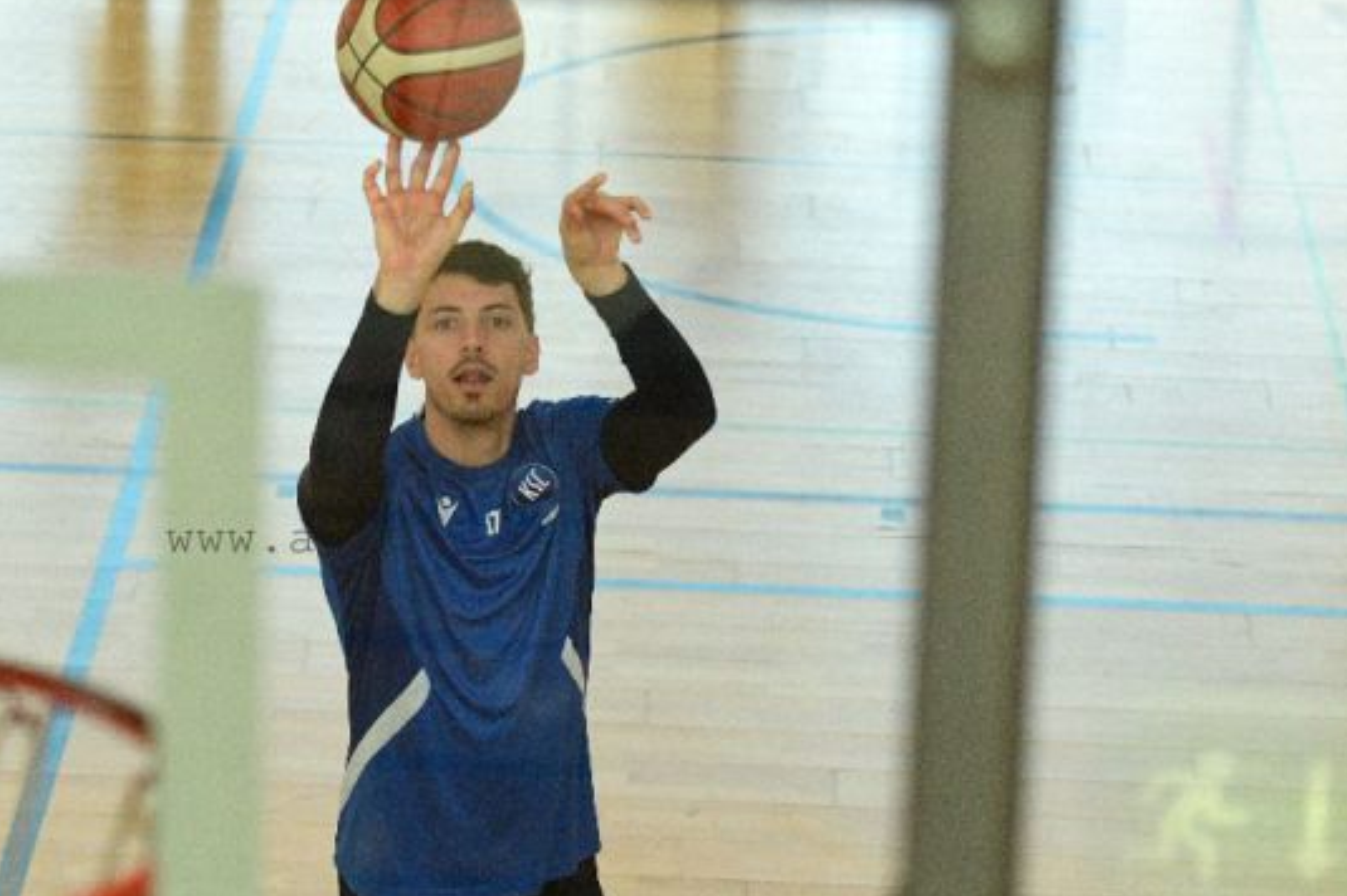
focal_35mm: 157
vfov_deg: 8.7
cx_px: 438
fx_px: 5871
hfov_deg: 13.1
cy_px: 484
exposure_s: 1/2000
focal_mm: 70
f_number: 2.8
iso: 2800
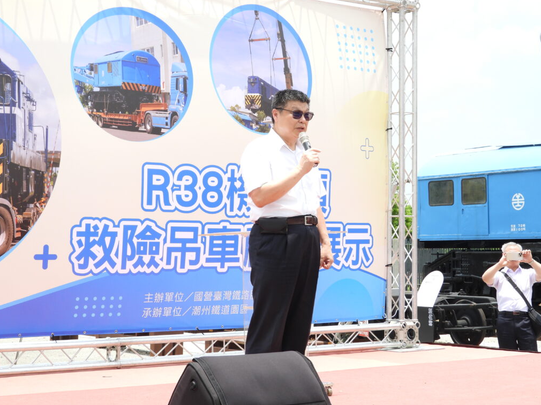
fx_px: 1109
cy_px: 203
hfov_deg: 27.4
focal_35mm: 71
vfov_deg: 20.7
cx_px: 268
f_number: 3.5
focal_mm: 12.6
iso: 100
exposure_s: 1/640
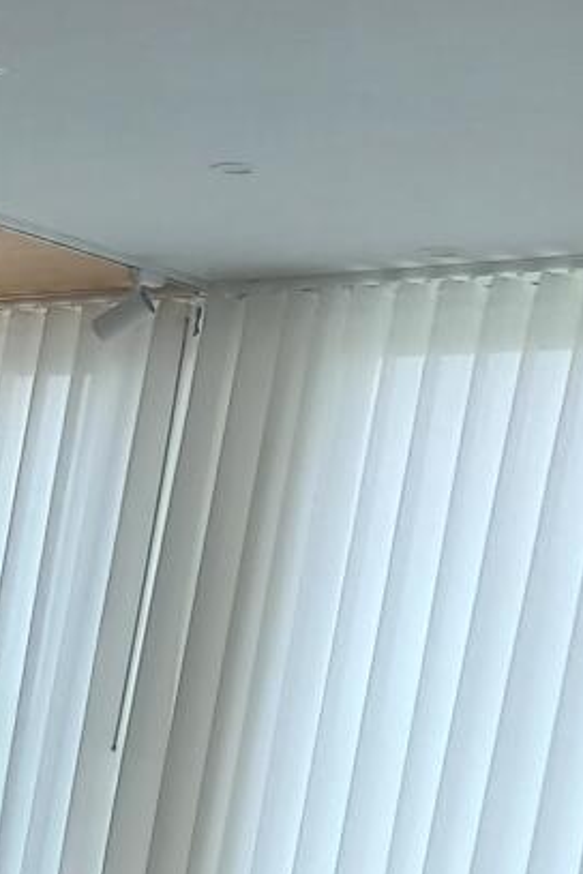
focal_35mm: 102
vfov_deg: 18.8
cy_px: 1073
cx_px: -804
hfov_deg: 11.3
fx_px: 2478
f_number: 1.8
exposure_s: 1/100
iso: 50
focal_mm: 4.65
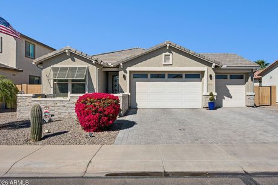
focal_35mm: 24
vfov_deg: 53.1
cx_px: 146
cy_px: 91
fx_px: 185
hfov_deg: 73.7
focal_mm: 22
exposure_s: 1/2000
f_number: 8
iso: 320
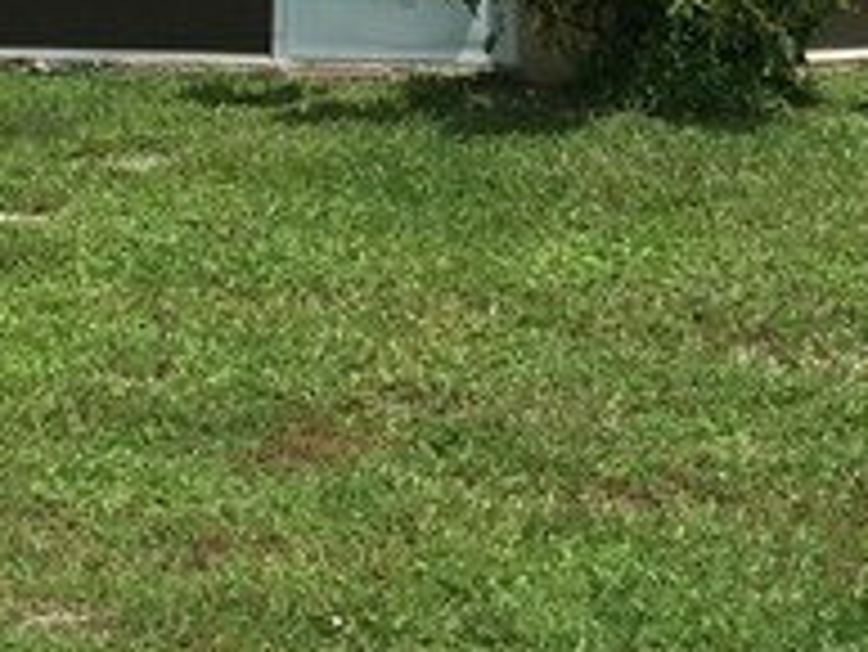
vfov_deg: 9.3
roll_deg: -1.7
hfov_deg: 12.8
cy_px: -414
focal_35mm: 154
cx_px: 405
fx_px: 3864
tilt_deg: +6.9
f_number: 2.2
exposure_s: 1/2475
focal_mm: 4.15
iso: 32
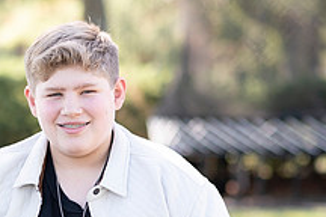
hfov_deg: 8.3
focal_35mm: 246
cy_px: 301
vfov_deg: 5.5
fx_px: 2227
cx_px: -11
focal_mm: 85
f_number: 2.5
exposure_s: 1/1000
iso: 320
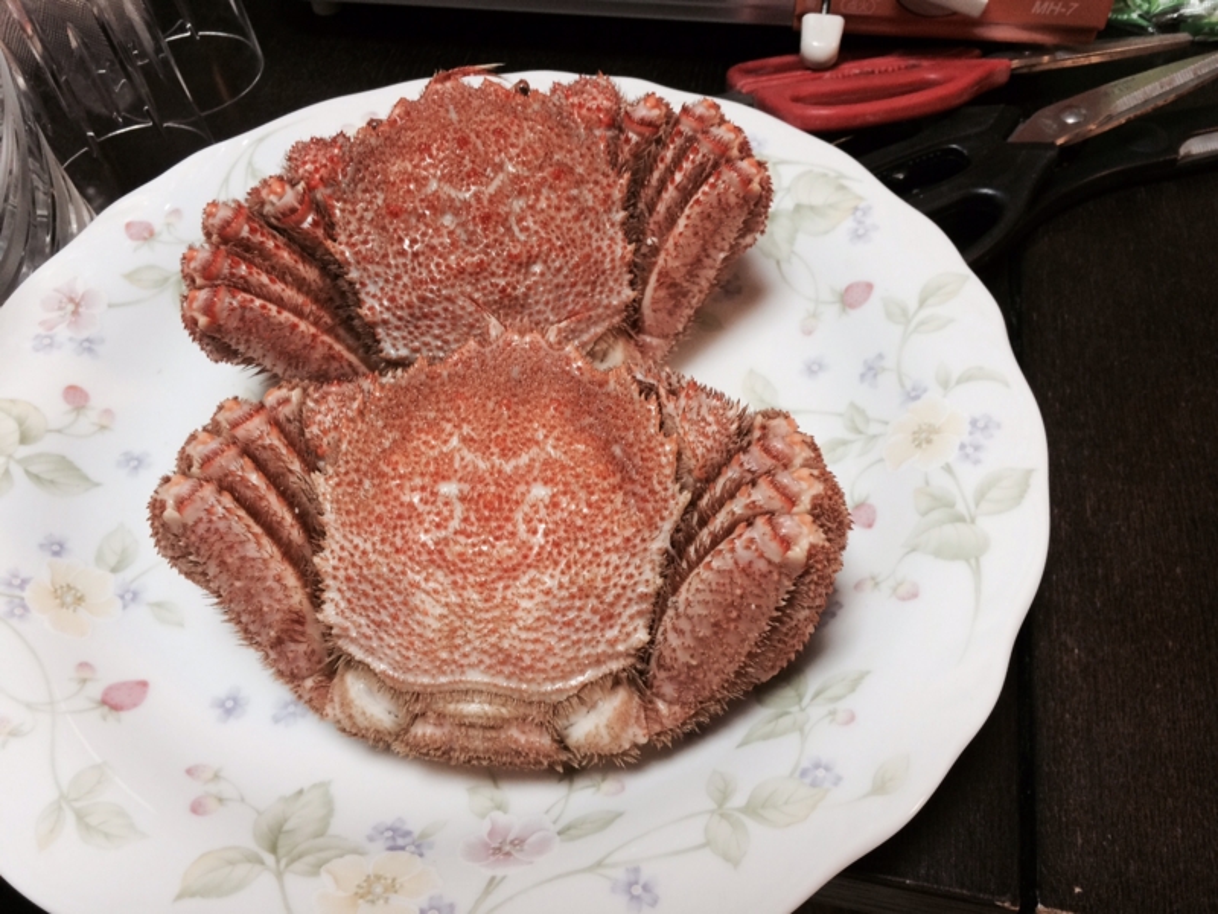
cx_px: 609
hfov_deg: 61.7
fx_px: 1020
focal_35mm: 29
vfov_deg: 48.2
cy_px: 457
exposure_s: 1/30
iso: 100
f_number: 2.2
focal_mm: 4.15
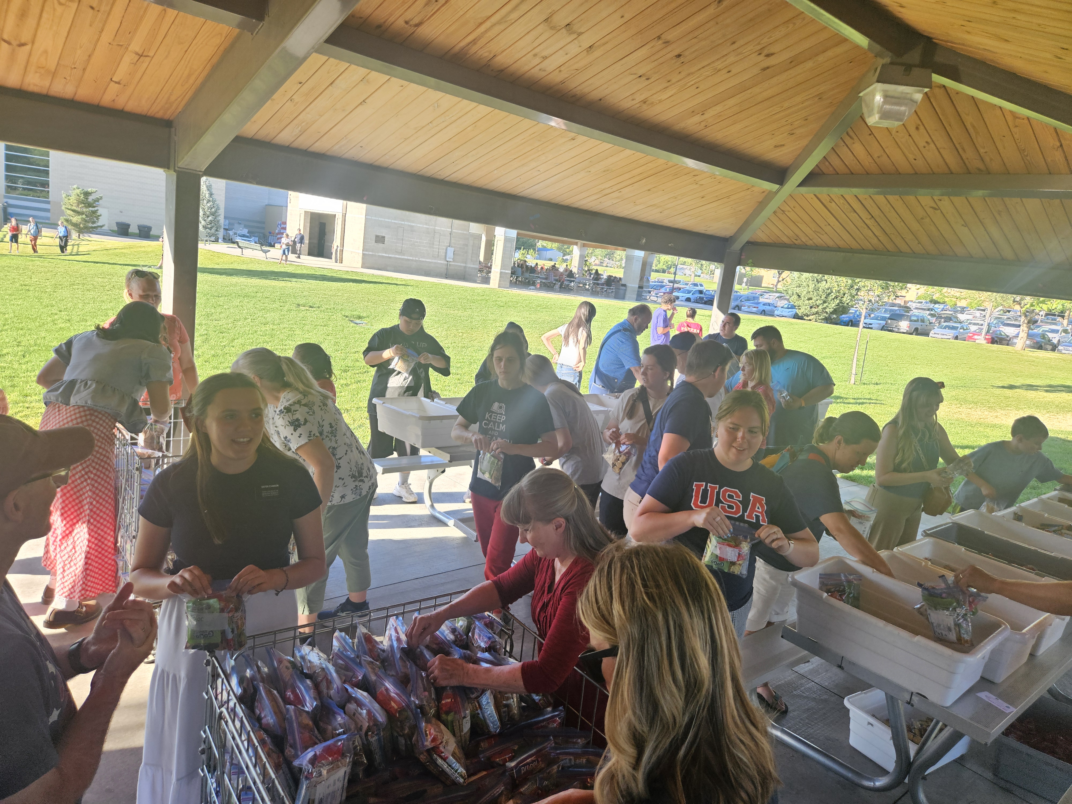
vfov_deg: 58.9
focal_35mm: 23
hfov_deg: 73.9
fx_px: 712
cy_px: 402
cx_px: 536
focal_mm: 5.4
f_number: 1.8
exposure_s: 1/180
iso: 64
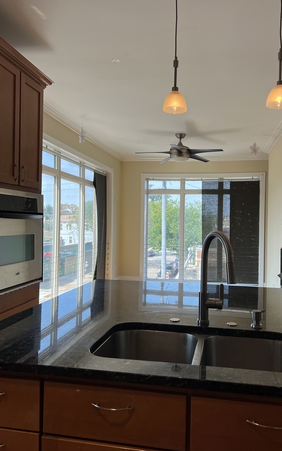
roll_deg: +0.4
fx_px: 344
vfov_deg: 66.5
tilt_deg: +0.9
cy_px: 223
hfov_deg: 44.3
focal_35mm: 28
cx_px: 166
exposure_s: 1/446
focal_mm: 5.7
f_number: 1.5
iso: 50
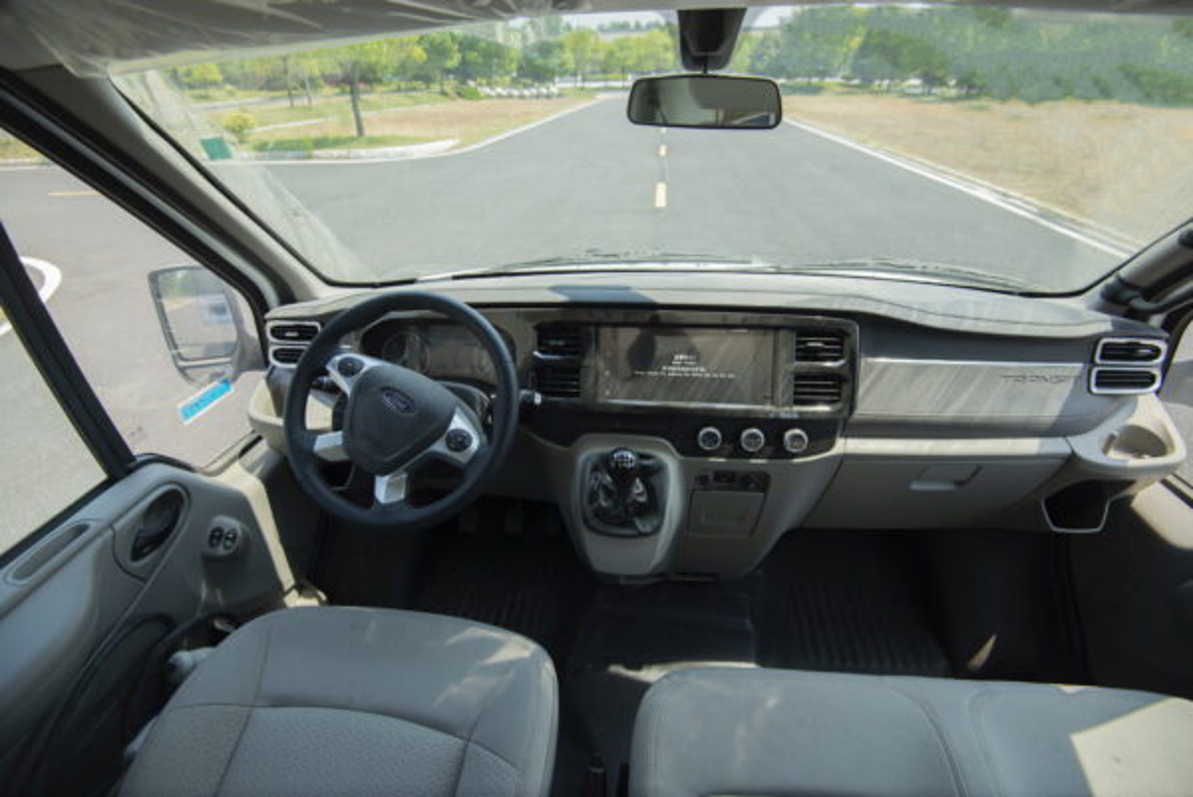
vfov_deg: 73.8
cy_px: 398
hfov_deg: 96.7
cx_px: 596
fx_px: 531
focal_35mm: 16
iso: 100
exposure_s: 1/500
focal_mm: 16
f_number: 4.5
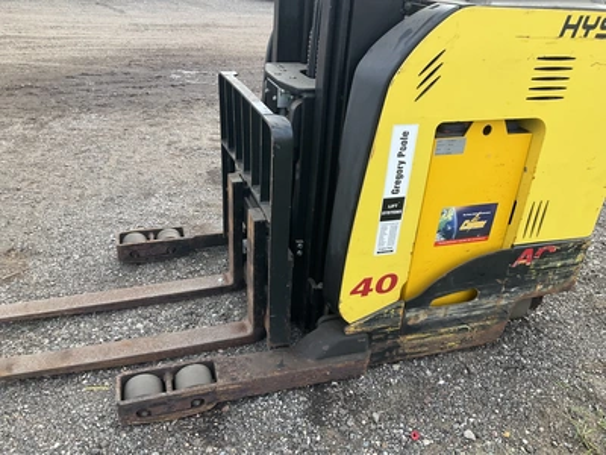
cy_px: 228
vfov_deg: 48.2
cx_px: 303
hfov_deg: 61.7
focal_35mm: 29
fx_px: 508
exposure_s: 1/289
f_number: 1.8
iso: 25
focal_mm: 3
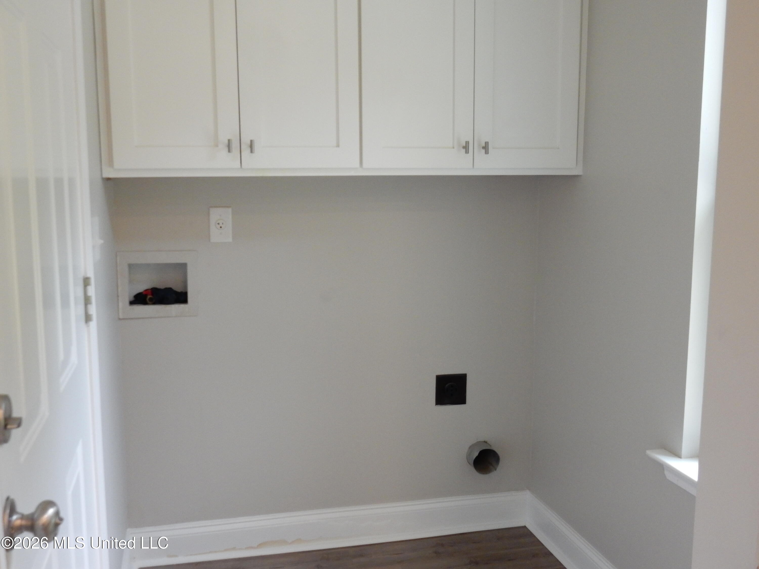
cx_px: 380
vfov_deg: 39.7
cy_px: 284
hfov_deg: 51.4
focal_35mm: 36
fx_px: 789
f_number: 4
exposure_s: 1/60
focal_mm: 6.4
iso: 400
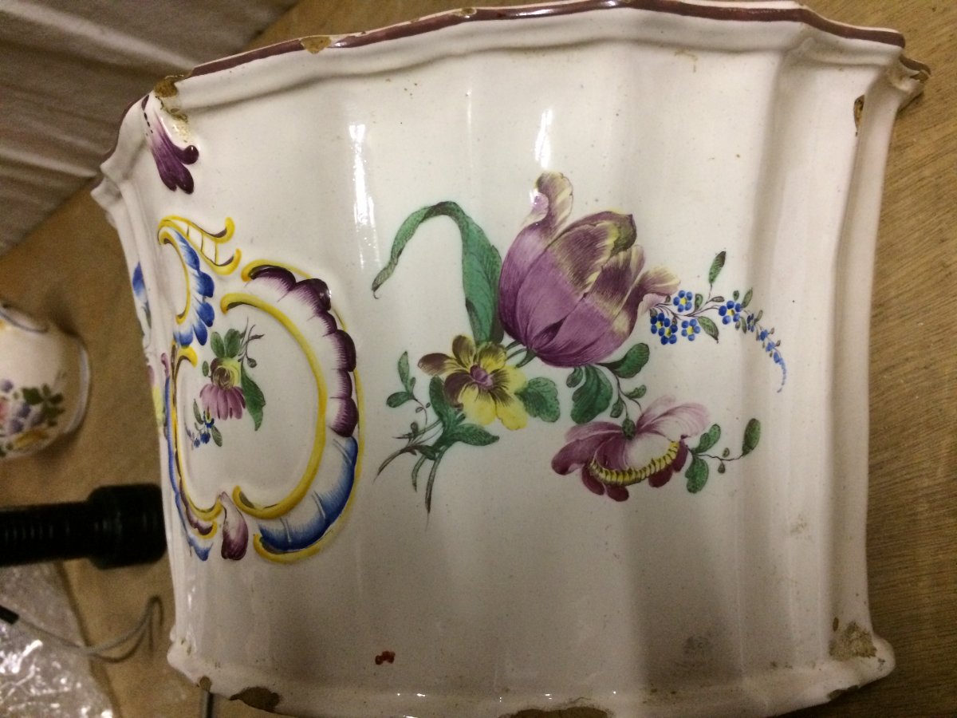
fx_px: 802
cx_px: 478
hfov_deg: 61.7
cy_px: 359
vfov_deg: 48.2
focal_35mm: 29
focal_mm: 4.15
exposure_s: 1/33
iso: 320
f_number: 2.2
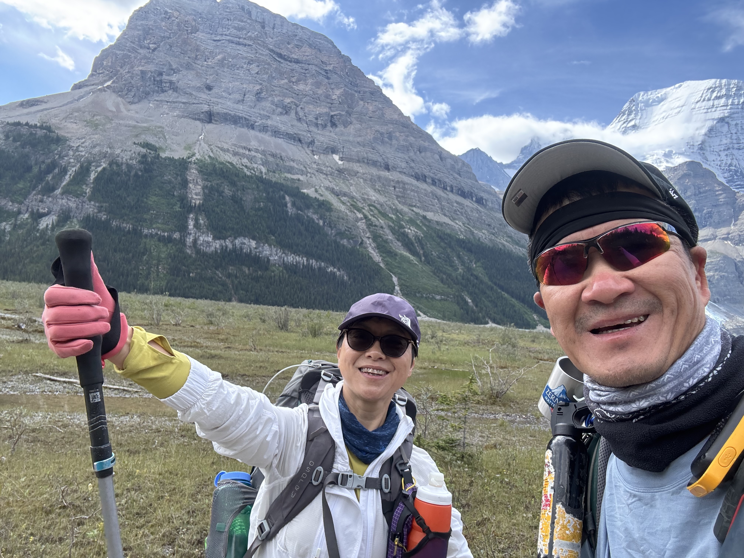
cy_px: 279
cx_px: 372
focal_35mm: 23
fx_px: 494
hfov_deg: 73.9
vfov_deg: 58.9
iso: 25
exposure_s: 1/273
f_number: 1.9
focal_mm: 2.69
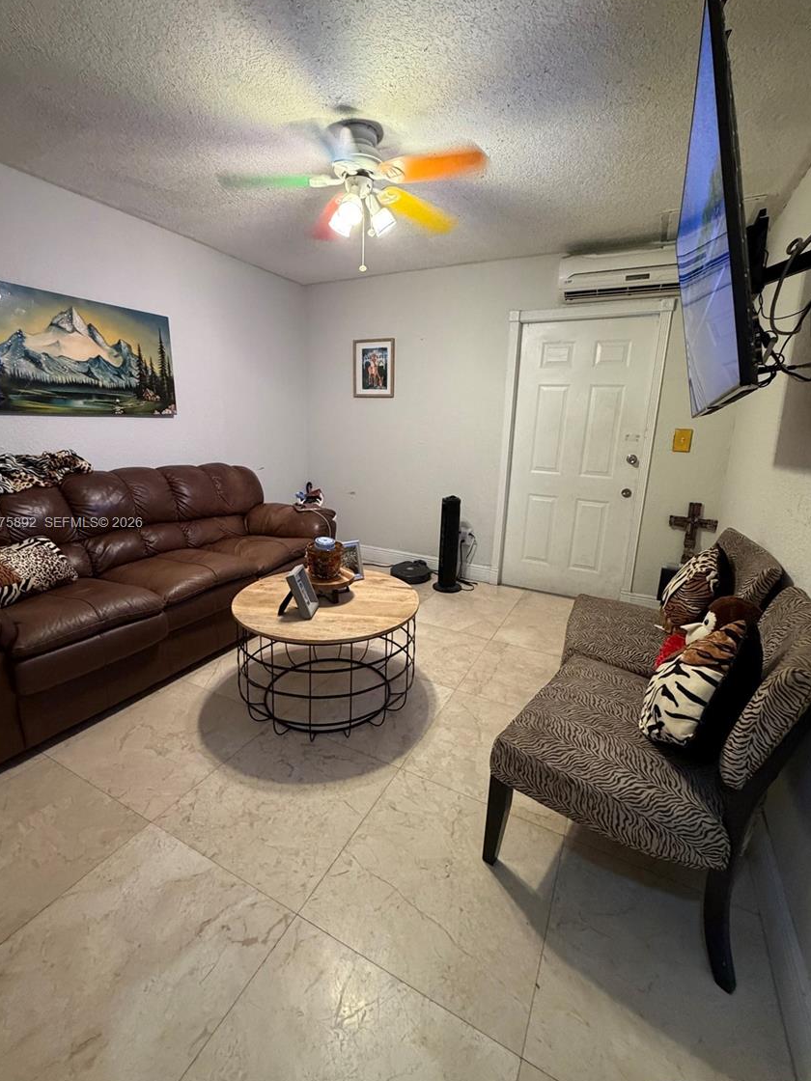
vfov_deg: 98.1
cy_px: 524
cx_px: 399
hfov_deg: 81.7
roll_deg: -1.6
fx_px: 469
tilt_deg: -12.2
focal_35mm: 15
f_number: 2.2
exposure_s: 1/60
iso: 500
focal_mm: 2.22
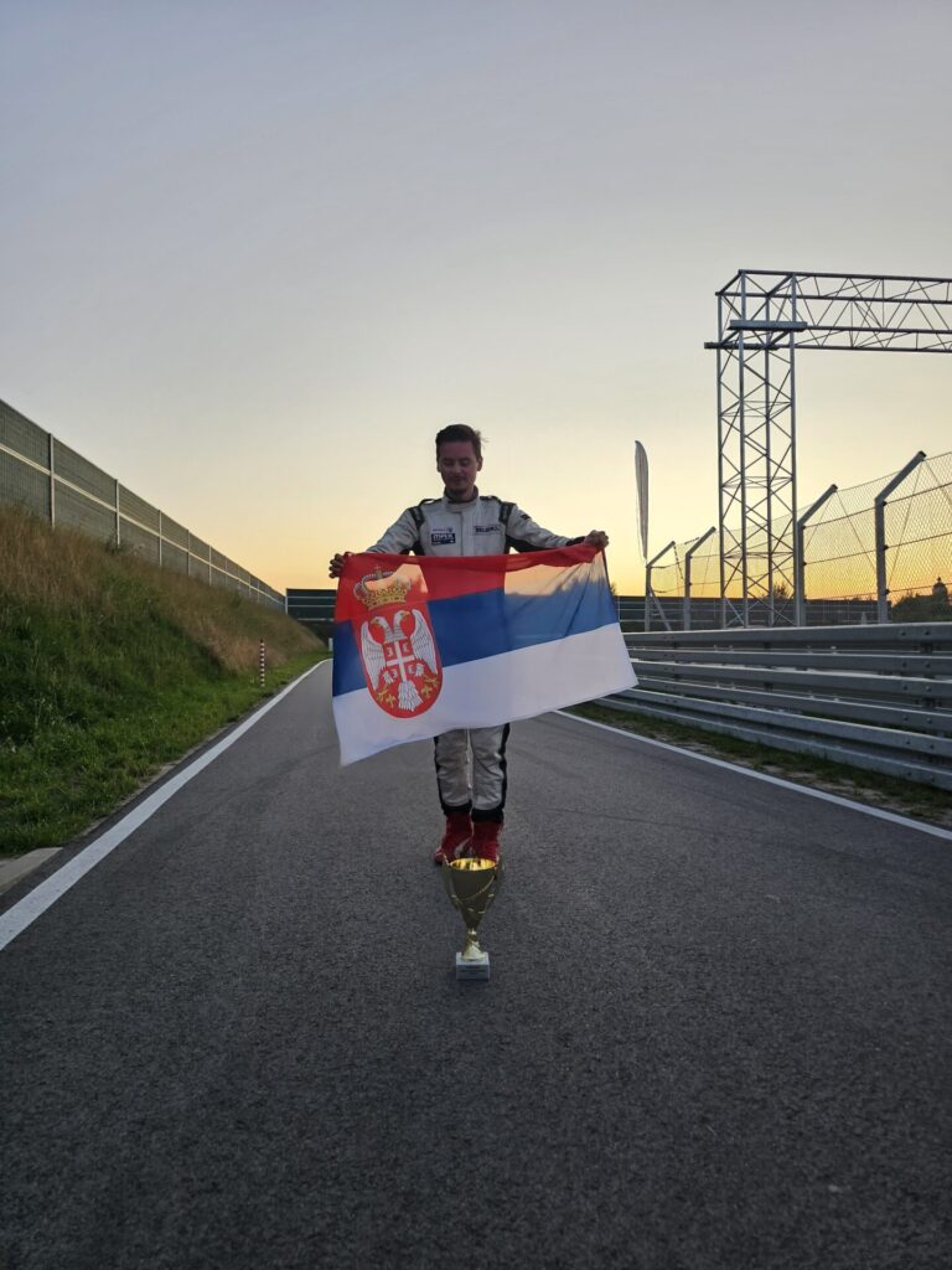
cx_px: 476
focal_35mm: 23
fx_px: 843
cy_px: 635
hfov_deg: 58.9
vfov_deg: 73.9
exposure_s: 1/180
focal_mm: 6.3
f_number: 1.7
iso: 50
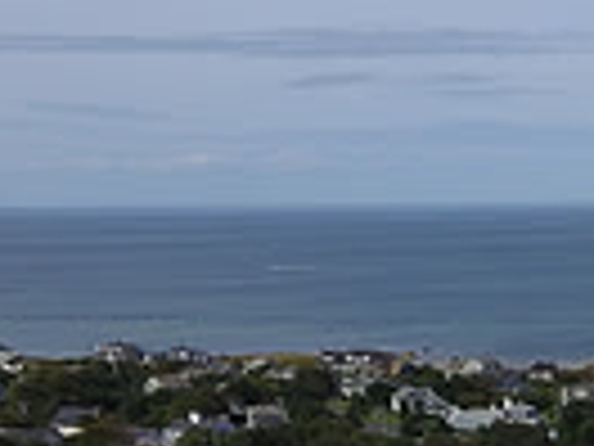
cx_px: 1296
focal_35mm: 88
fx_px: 1510
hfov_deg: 15.7
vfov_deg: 15.2
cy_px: 719
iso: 100
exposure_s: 1/1890
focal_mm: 3.61
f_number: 2.8
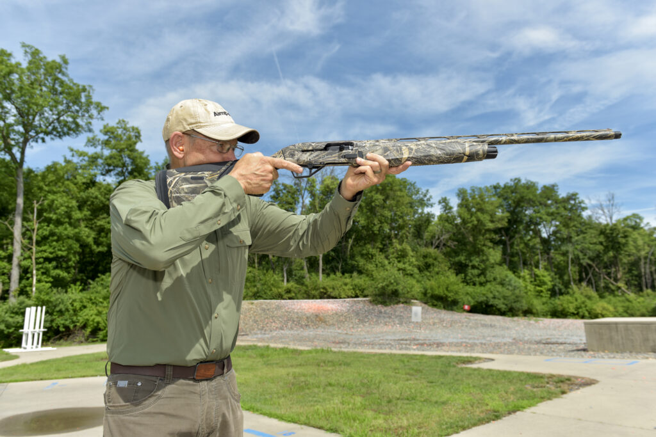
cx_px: 328
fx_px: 437
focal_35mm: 24
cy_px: 218
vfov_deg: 53.1
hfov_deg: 73.7
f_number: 5.6
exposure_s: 1/500
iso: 100
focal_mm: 24
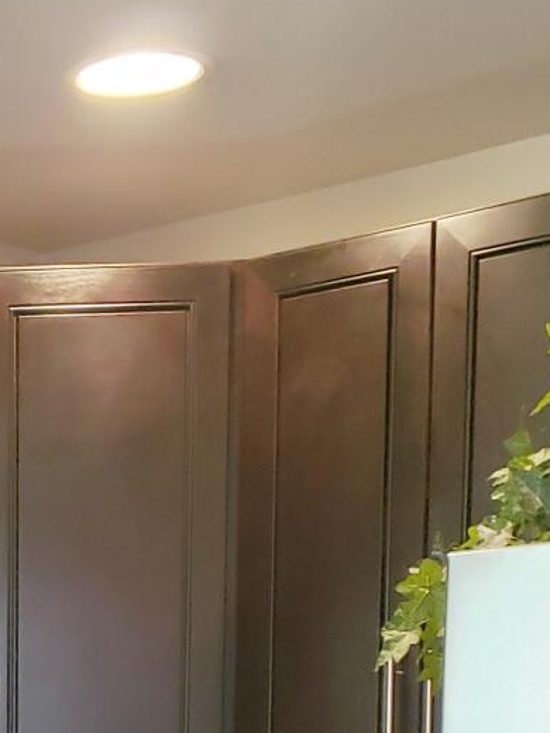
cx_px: -259
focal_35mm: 100
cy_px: 1167
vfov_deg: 17.3
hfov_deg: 13.9
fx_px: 2118
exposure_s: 1/20
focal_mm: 4.3
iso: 250
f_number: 1.5
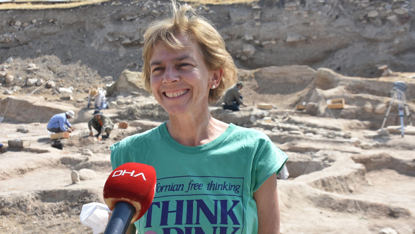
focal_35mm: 48
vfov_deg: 24.9
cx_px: 174
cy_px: 129
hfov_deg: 42.8
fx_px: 528
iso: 250
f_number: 8
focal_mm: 26
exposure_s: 1/500
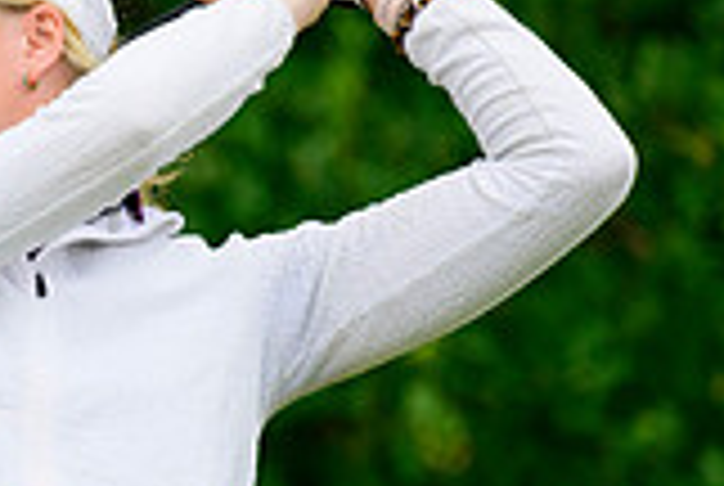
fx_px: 28953
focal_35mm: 1437
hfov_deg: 1.4
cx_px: -522
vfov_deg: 1.0
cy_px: 488
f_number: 5.6
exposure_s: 1/2000
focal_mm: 400
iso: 1250
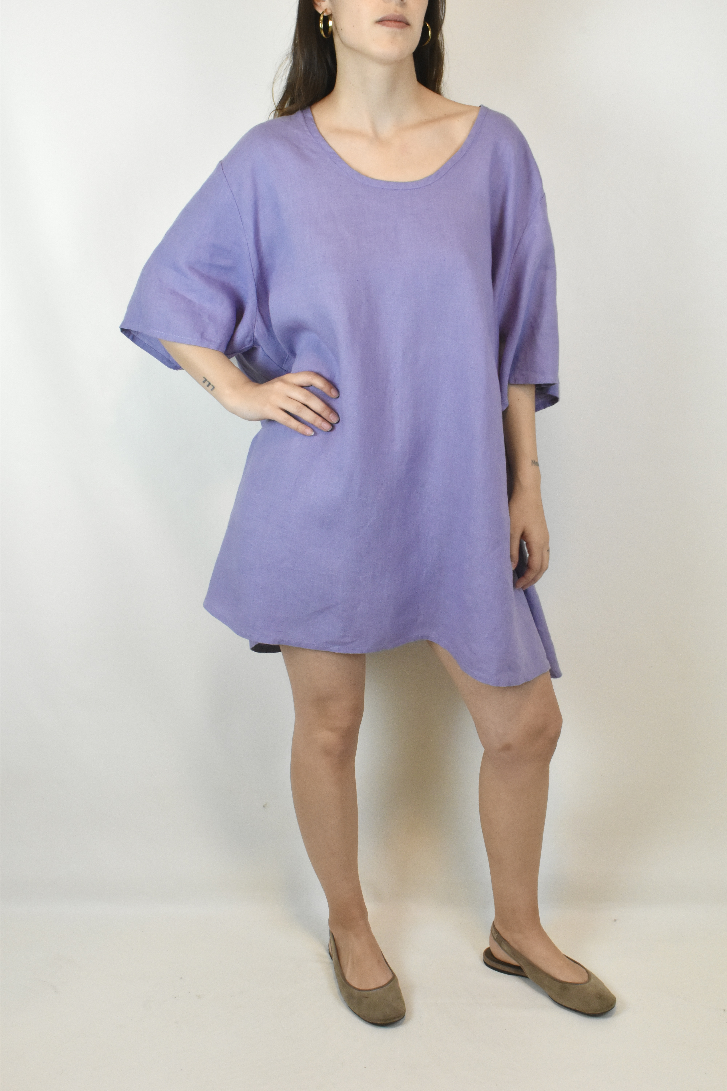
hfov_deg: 33.0
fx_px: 1227
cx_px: 364
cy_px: 546
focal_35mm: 40
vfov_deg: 47.9
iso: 1600
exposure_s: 1/50
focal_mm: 27
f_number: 16
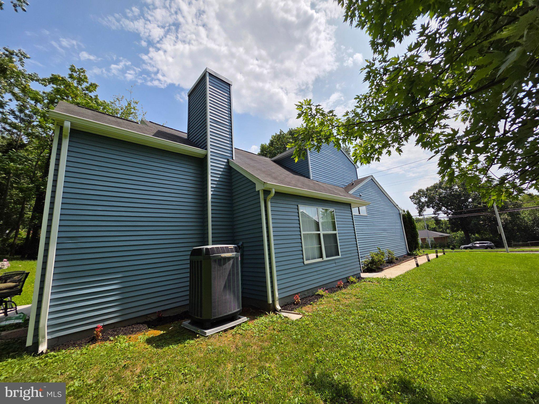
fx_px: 202
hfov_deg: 106.2
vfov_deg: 89.9
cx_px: 270
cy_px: 202
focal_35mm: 13
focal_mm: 2.2
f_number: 1.9
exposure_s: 1/3483
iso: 40
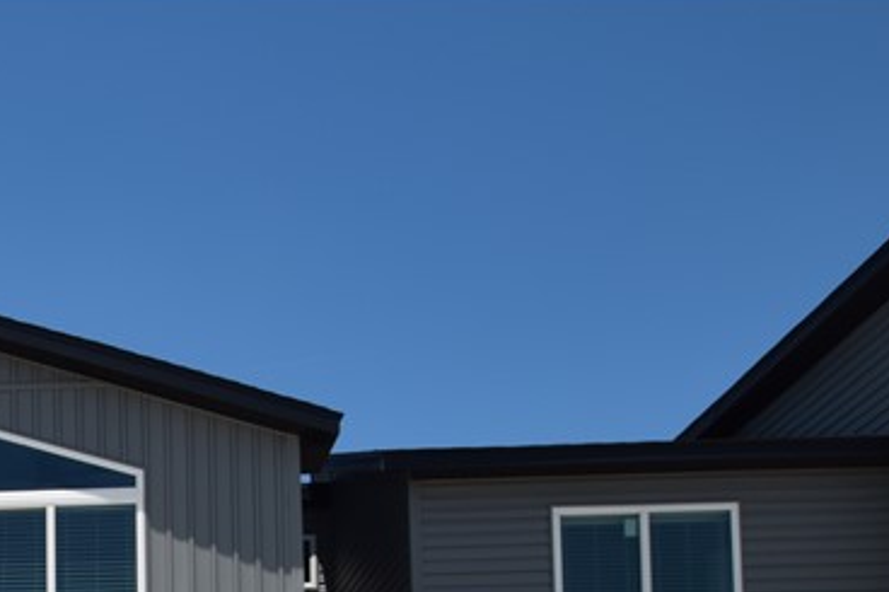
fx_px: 1530
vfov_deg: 19.4
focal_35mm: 62
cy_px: 858
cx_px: -169
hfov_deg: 28.4
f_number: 11
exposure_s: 1/200
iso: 100
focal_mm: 14
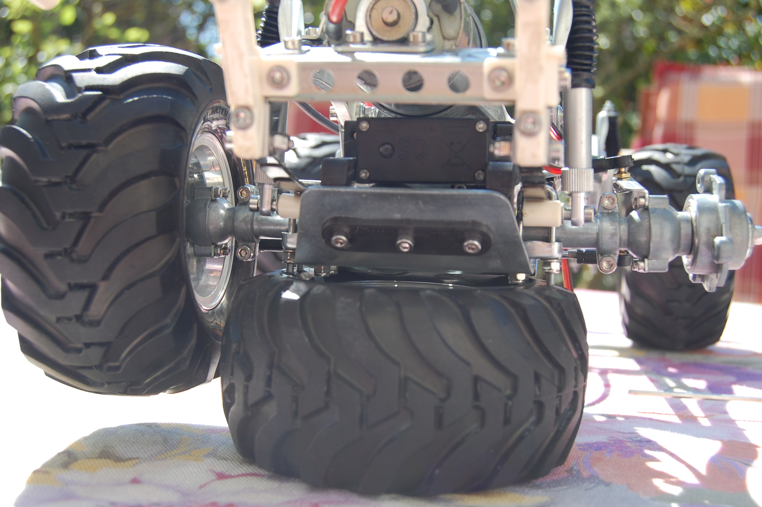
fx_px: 1015
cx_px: 381
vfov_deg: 28.0
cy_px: 254
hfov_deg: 41.1
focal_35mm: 48
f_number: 7.1
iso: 200
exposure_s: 1/200
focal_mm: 32
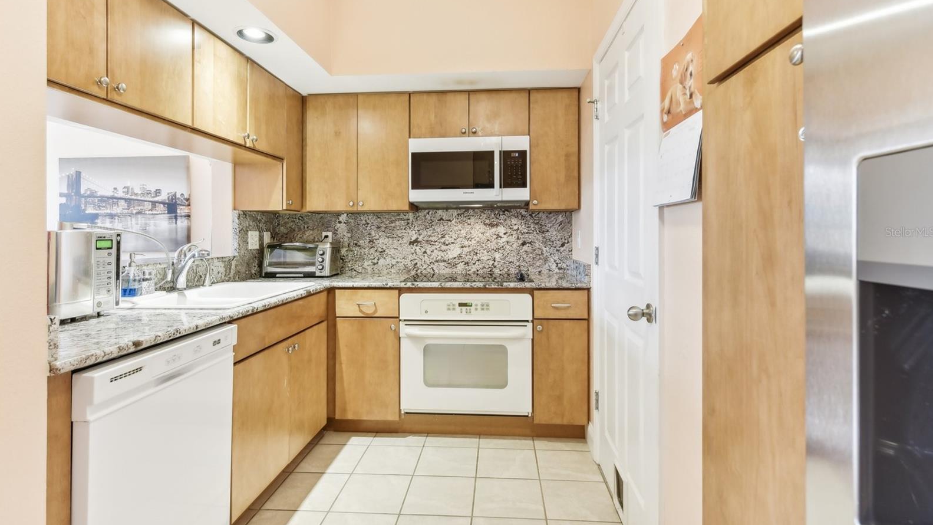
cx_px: 466
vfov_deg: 60.8
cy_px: 232
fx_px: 445
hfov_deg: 92.7
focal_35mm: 18
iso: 400
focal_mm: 17
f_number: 10
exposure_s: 1/3.33
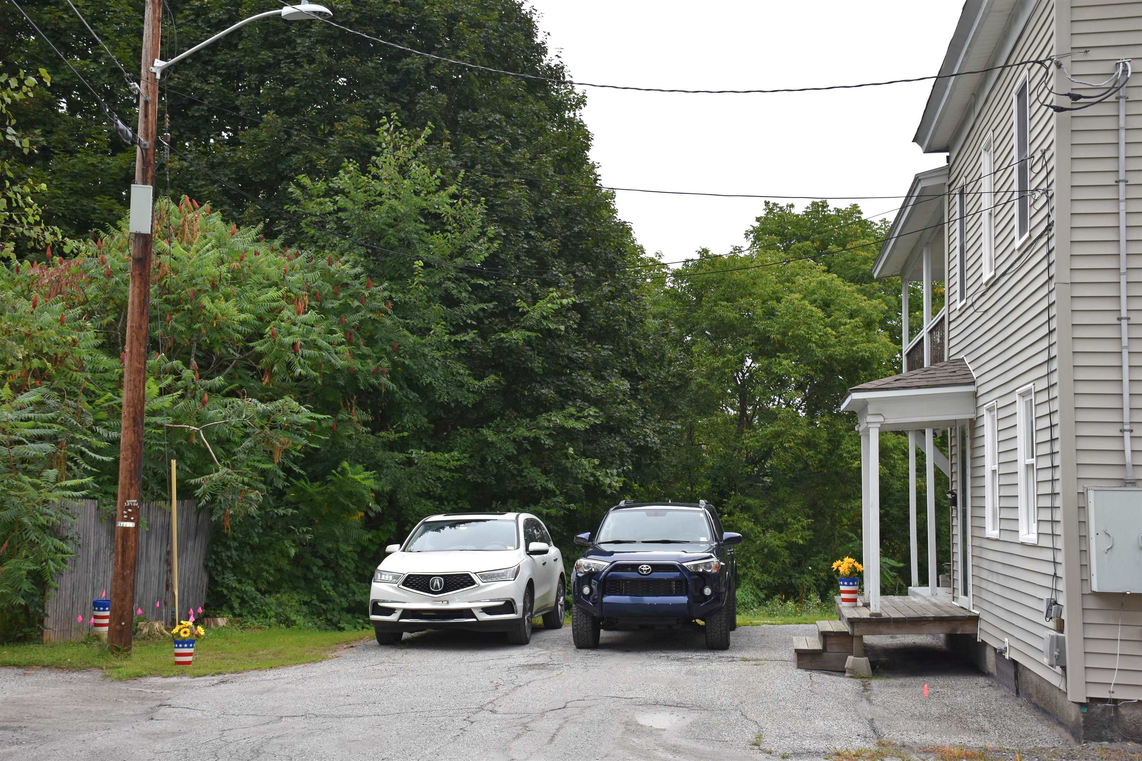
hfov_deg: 41.1
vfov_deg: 28.1
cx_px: 571
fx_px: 1523
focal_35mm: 48
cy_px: 380
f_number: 5.6
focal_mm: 32
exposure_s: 1/250
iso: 100
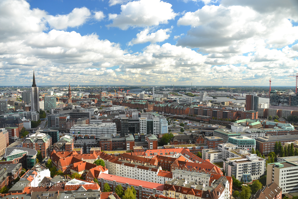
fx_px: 223
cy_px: 100
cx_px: 149
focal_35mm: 27
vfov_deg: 47.9
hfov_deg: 67.4
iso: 100
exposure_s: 1/100
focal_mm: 18
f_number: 5
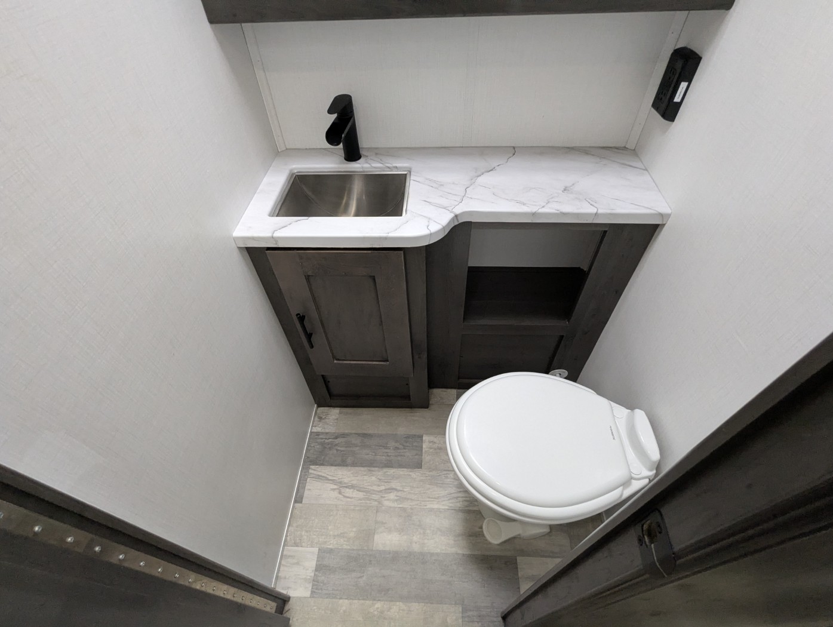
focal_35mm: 16
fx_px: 386
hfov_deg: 94.4
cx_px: 416
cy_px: 314
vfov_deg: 78.2
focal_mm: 2.35
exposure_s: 1/87.5
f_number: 2.2
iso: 334
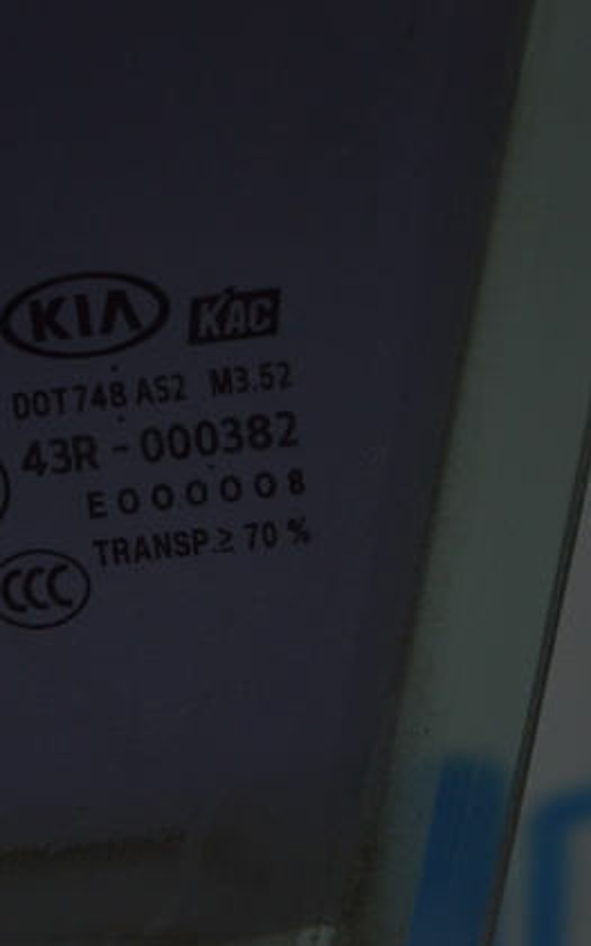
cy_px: 475
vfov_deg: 16.3
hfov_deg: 10.2
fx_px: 3294
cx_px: 18
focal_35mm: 128
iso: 400
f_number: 5.6
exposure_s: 1/160
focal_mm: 55
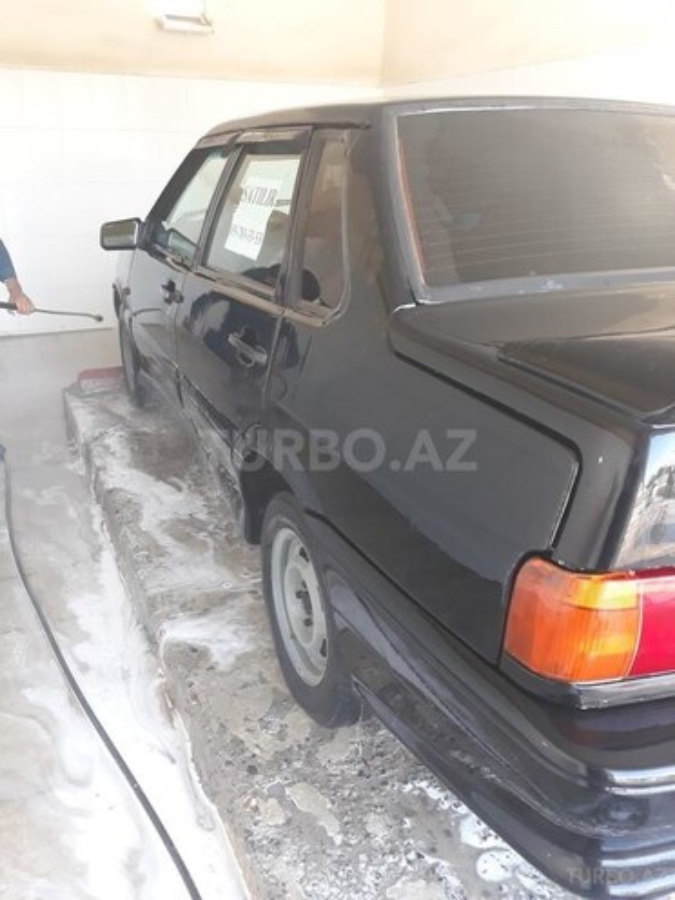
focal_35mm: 27
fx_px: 702
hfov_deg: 51.4
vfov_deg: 65.3
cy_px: 450
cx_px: 338
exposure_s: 1/50
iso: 200
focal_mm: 3.71
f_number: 1.7
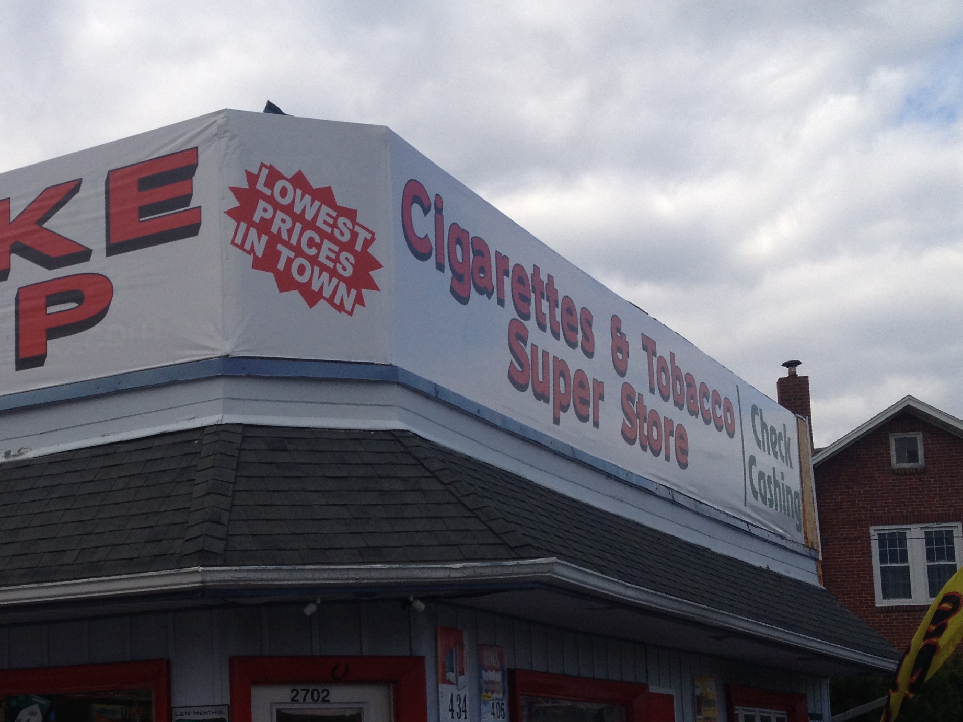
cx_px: 178
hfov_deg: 30.4
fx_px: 1725
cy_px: 535
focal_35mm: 62
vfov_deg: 23.4
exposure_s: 1/1143
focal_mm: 4.28
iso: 50
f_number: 2.4
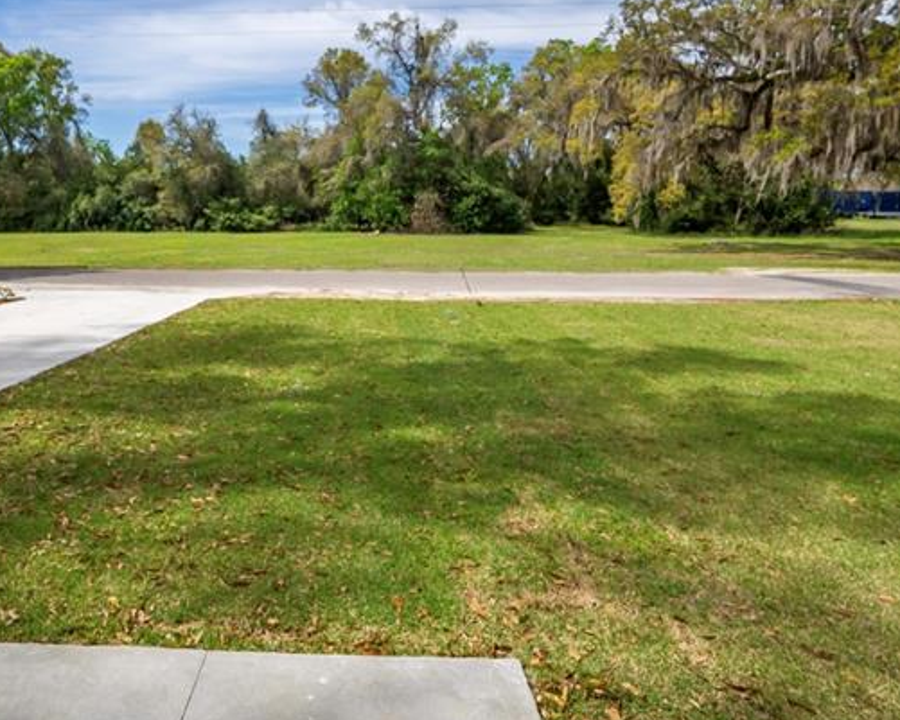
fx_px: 613
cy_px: 263
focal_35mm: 23
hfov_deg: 71.7
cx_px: 352
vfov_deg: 60.0
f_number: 9
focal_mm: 12
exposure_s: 1/500
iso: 80
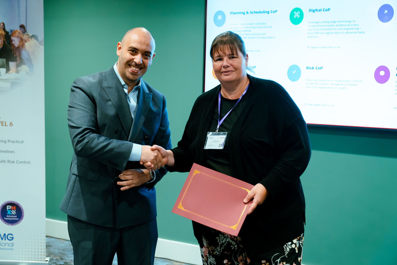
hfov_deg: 40.3
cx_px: 198
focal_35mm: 49
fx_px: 540
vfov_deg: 27.5
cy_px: 132
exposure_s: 1/200
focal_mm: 49
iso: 2000
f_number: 2.8
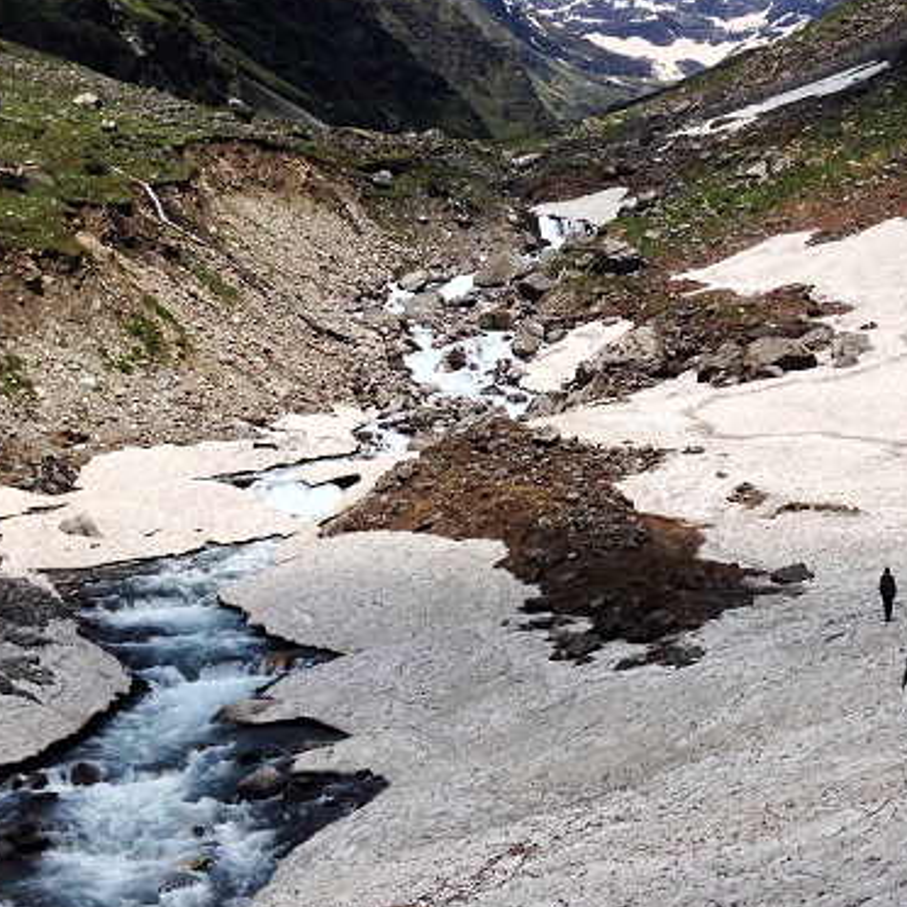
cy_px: 261
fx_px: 1897
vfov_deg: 26.6
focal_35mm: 64
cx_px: 568
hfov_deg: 26.8
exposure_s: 1/3623
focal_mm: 4.12
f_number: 2.4
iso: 50
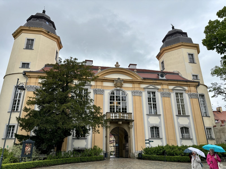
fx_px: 170
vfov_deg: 53.1
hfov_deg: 67.3
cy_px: 84
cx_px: 113
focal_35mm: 26
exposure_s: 1/1499
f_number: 1.6
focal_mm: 5.96
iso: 50
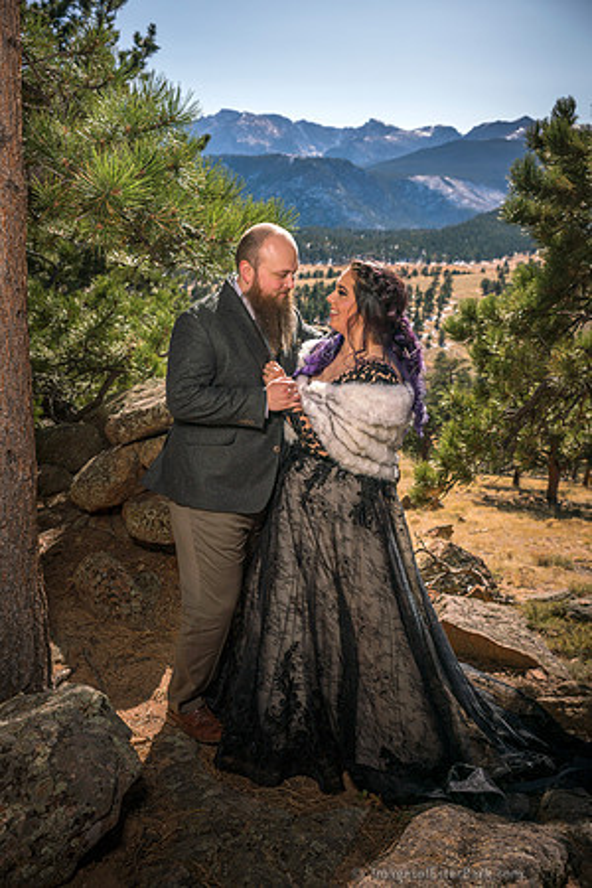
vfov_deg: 61.9
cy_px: 444
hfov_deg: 43.6
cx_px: 296
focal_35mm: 30
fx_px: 740
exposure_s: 1/2000
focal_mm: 30
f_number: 4.5
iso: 200
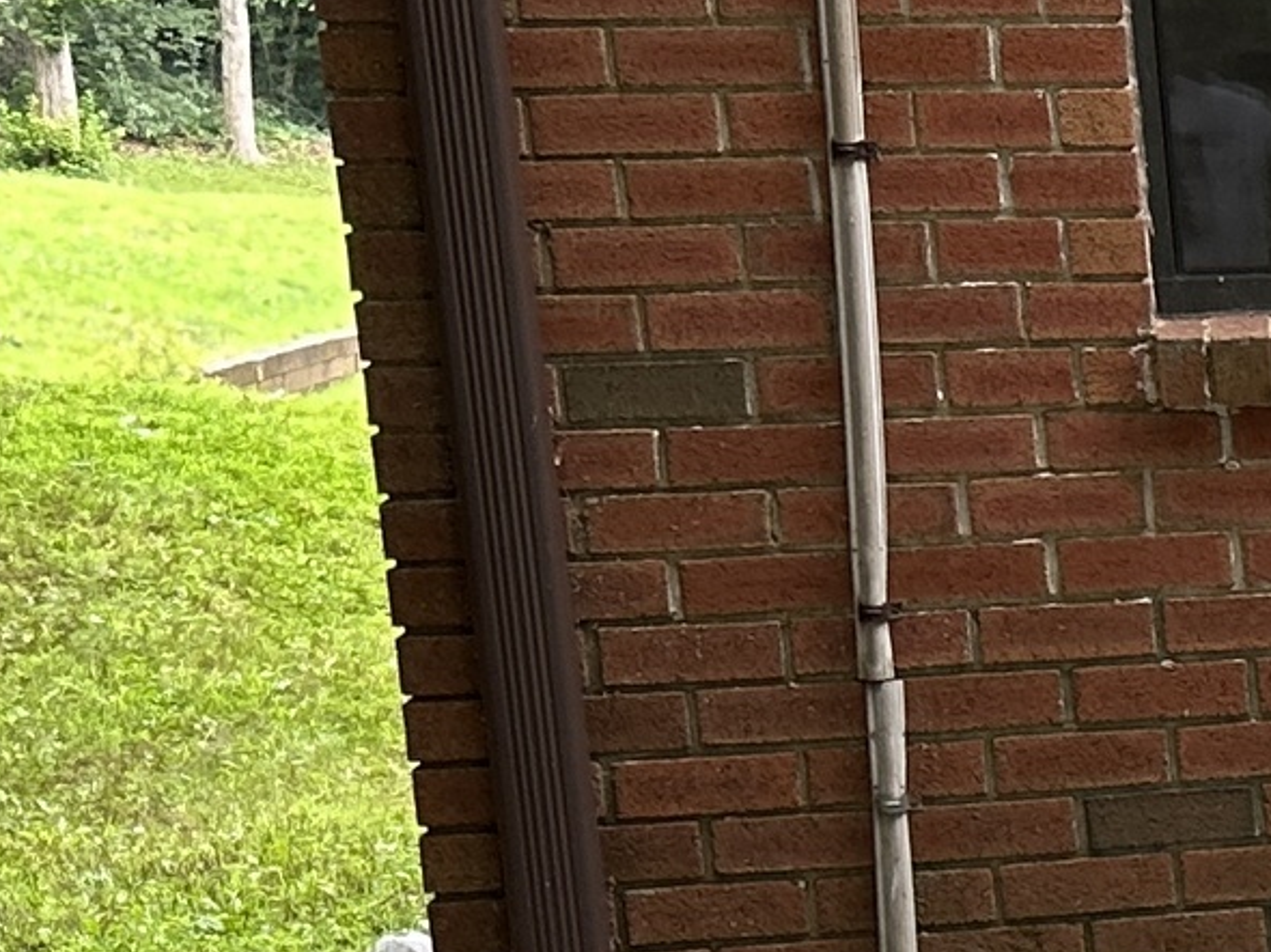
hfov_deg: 12.3
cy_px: 941
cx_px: 3117
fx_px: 4588
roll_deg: +0.2
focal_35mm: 125
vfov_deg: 11.7
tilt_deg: -9.9
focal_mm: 6.86
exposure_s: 1/121
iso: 80
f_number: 1.78
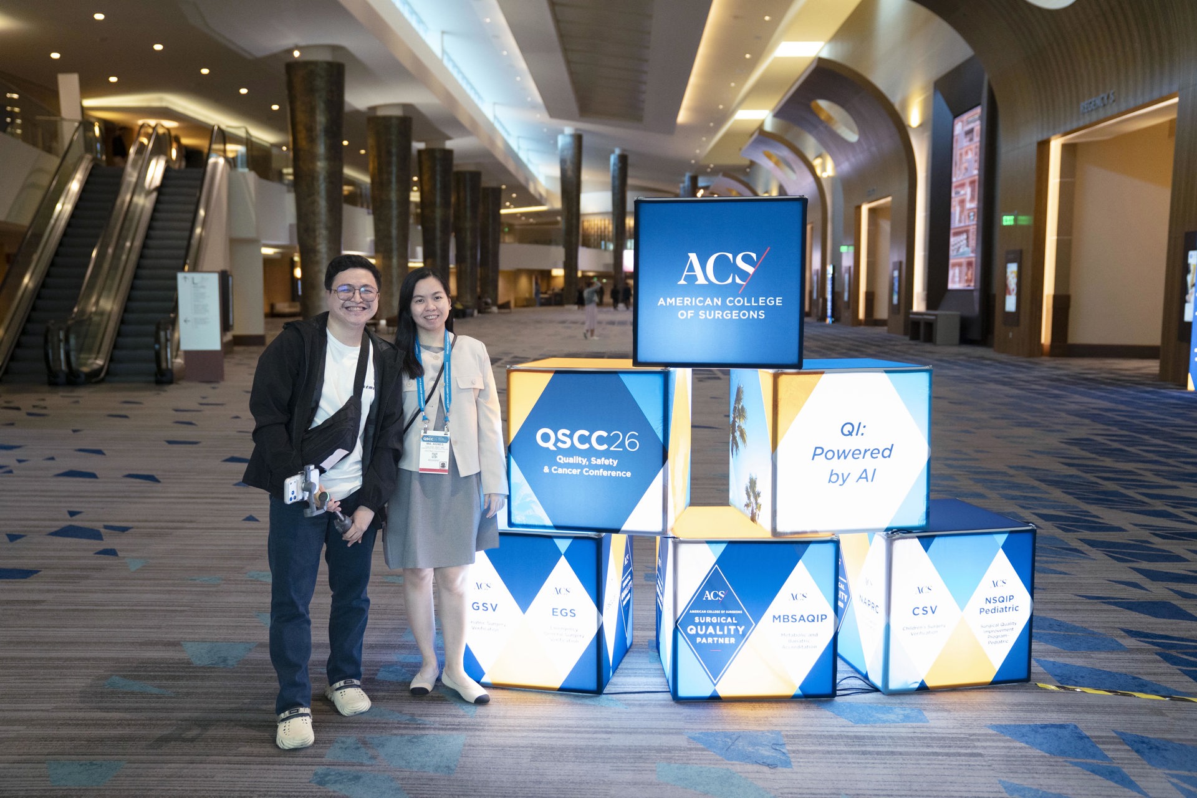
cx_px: 598
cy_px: 399
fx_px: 1031
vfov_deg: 42.3
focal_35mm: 31
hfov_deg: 60.3
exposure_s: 1/200
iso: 4000
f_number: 2.8
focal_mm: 31
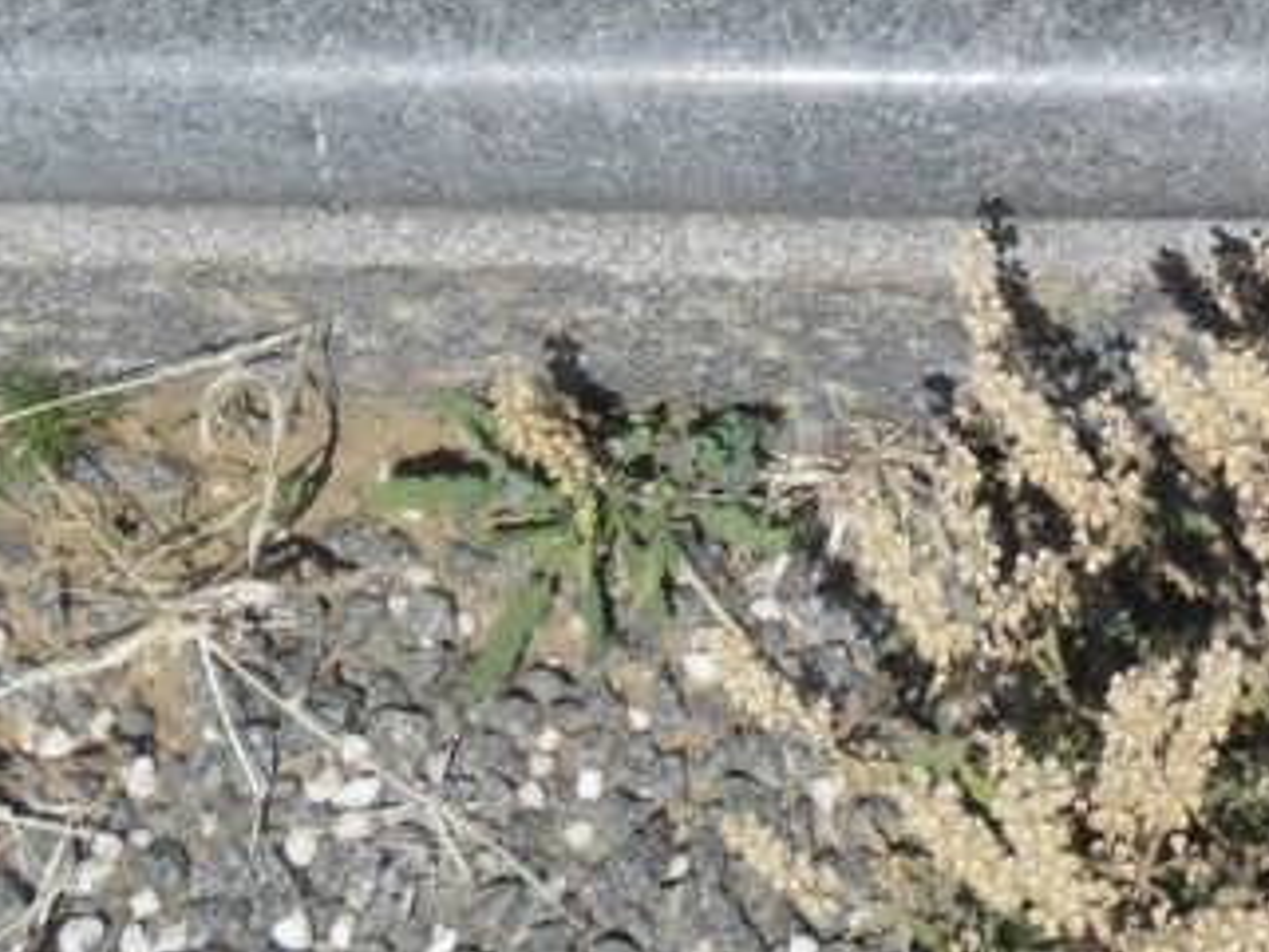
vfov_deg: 13.9
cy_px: -395
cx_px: 629
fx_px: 3704
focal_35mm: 101
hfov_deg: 19.4
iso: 80
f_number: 9
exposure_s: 1/279
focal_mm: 4.9
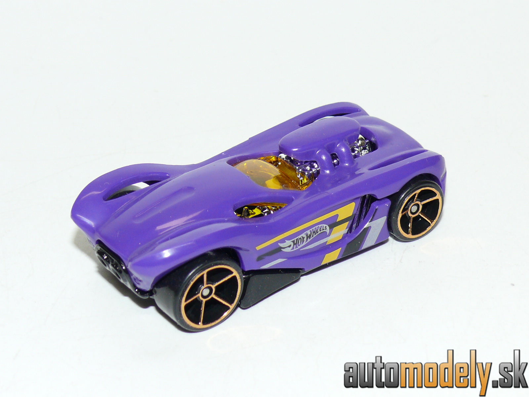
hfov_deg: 19.1
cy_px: 198
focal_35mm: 103
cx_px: 264
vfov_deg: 14.4
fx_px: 1574
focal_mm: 13.5
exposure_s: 1/30
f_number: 4
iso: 100
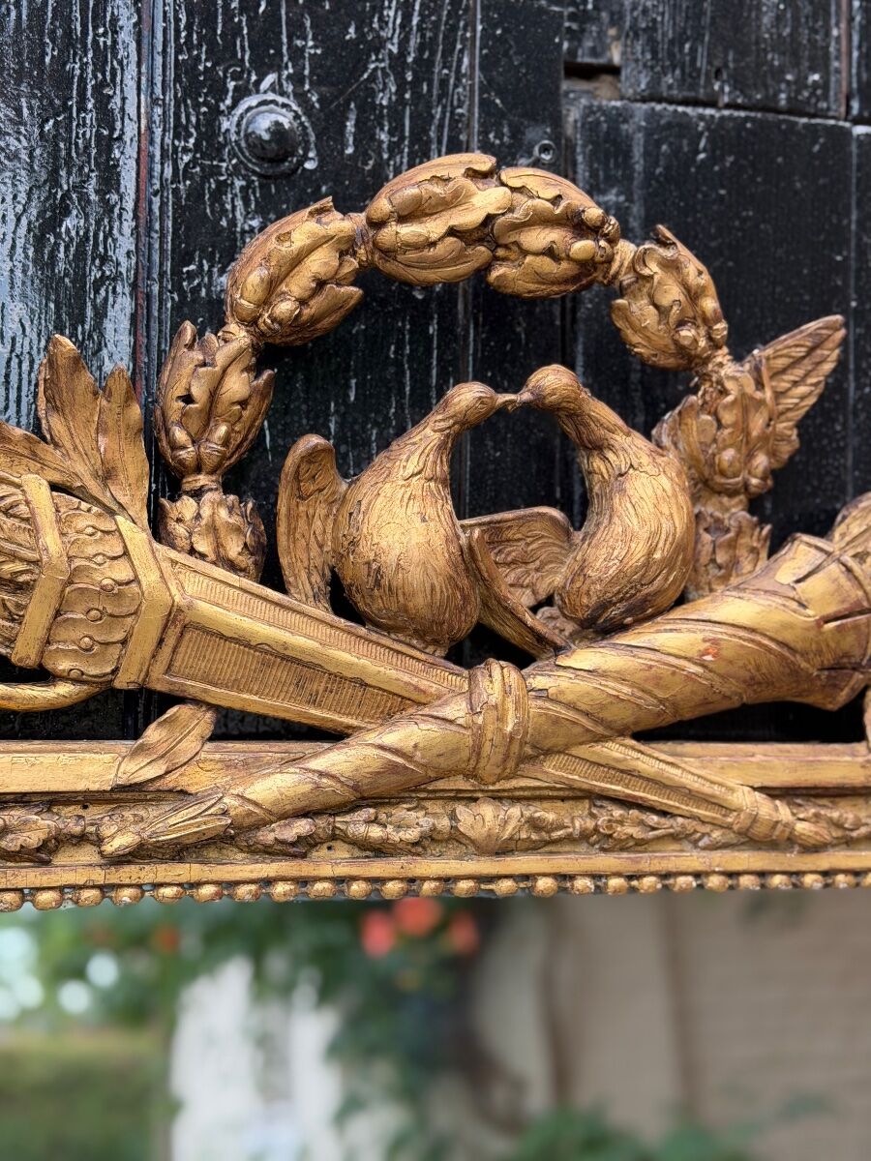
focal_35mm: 48
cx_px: 436
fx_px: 1610
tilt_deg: +2.1
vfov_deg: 39.7
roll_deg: -1.9
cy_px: 580
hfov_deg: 30.3
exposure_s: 1/331
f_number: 1.78
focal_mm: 6.76
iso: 64
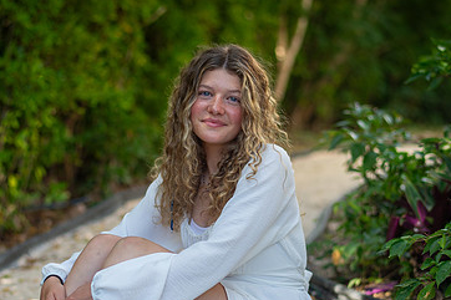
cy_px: 228
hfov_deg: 21.9
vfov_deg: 14.6
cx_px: 179
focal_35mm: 93
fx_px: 1164
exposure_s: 1/640
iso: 400
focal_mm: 58
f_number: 2.2
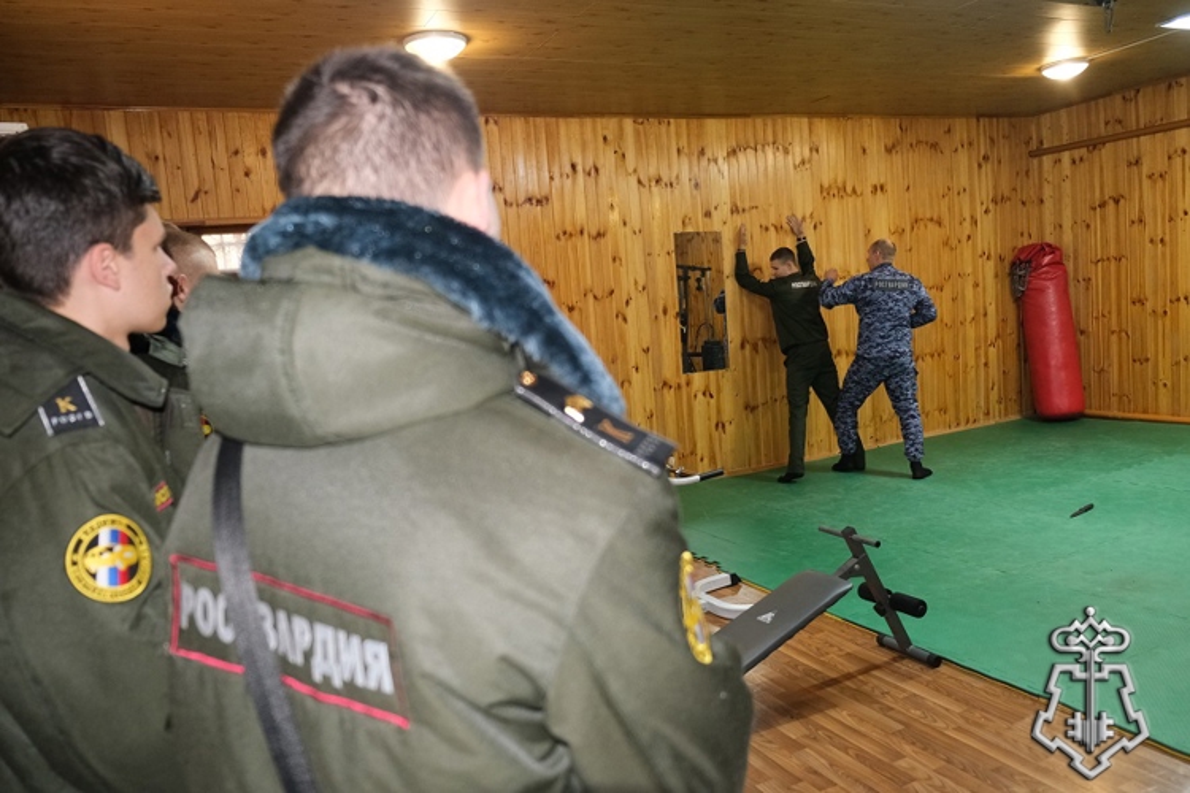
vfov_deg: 47.9
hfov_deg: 67.4
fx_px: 892
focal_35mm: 27
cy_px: 396
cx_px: 595
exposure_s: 1/60
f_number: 2.8
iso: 1600
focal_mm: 18
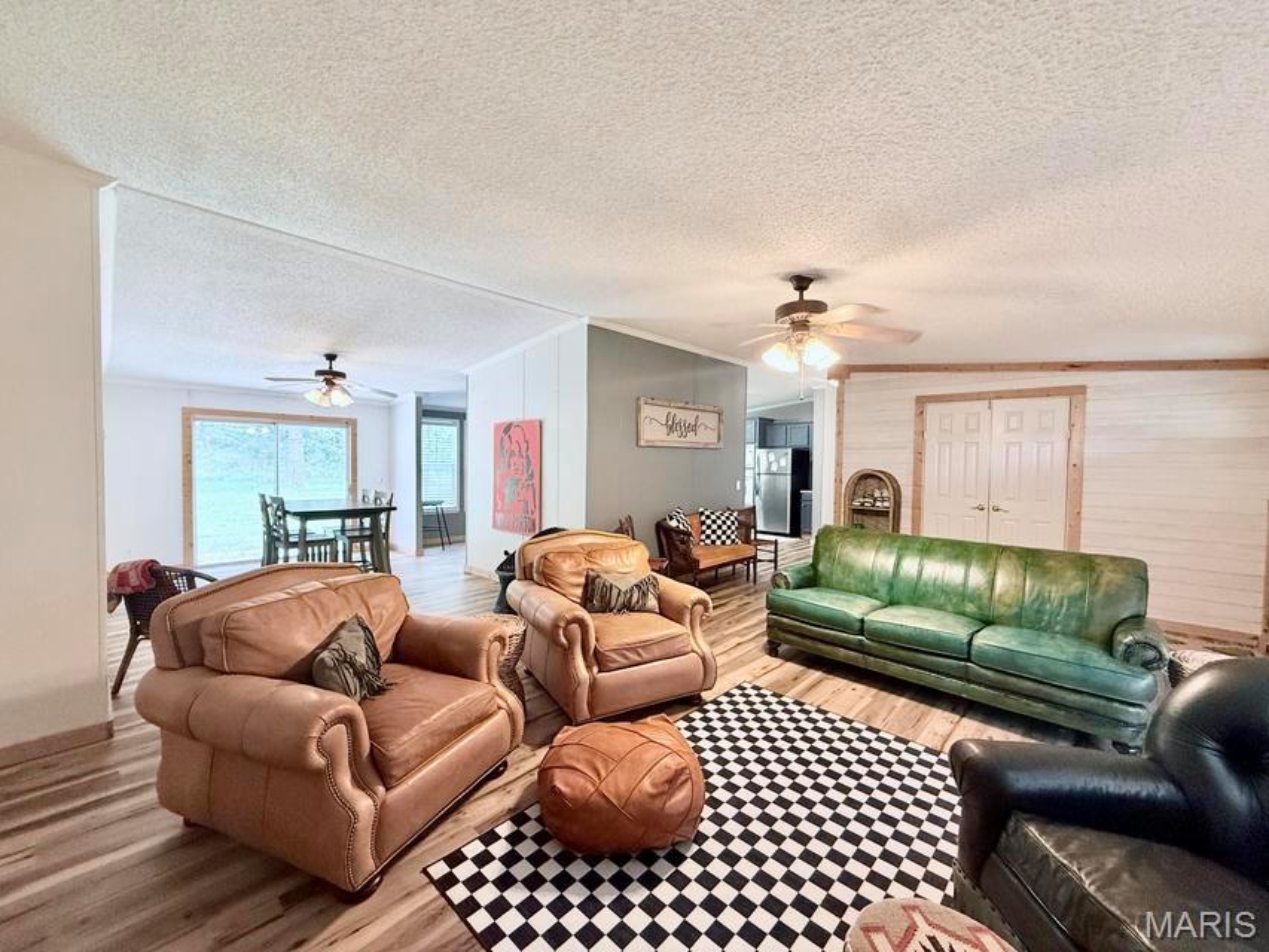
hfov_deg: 102.1
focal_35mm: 14
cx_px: 634
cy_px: 476
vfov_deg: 85.7
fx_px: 513
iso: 320
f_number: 2.2
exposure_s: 1/120
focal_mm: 2.22
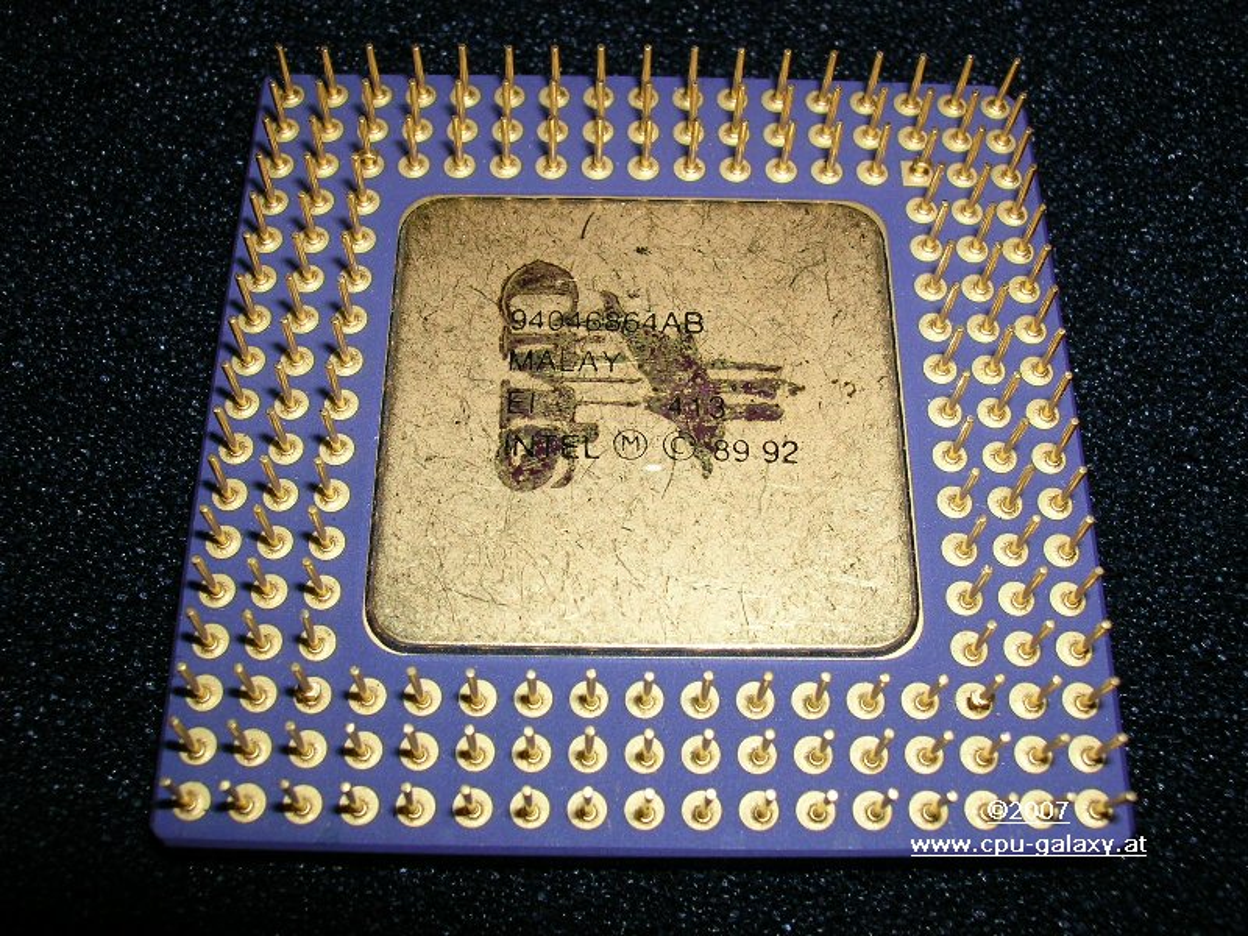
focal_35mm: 38
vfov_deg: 37.7
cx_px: 624
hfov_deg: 49.0
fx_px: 1370
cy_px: 468
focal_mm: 6.4
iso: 50
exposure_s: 1/60.1
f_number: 5
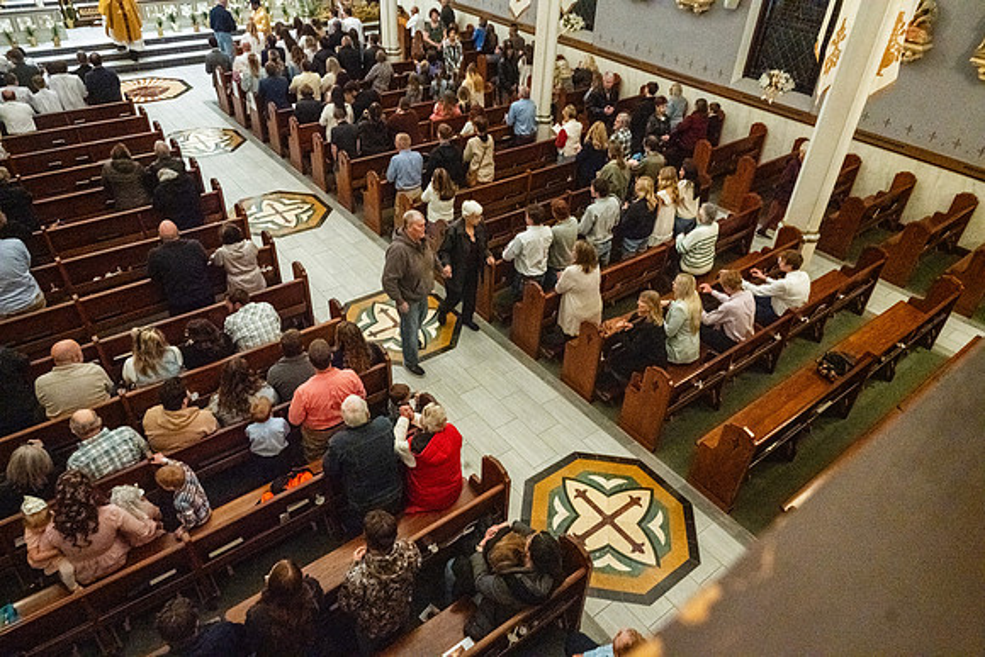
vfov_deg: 53.2
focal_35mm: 24
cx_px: 492
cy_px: 328
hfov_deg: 73.7
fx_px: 657
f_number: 9
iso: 5000
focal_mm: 24
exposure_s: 1/60
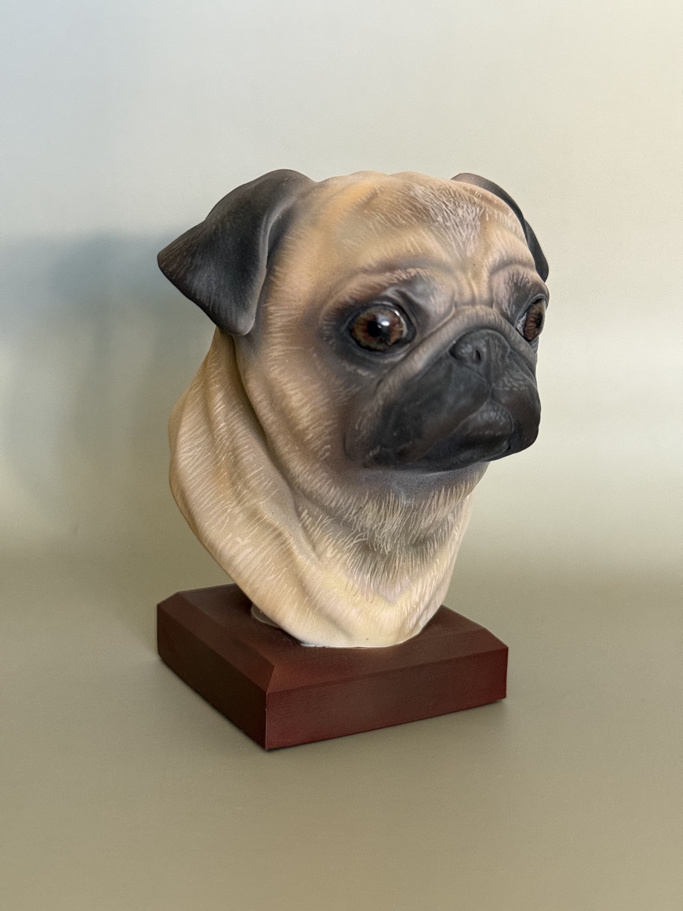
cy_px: 456
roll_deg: -2.0
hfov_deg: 30.3
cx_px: 342
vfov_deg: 39.7
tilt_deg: -14.1
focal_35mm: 48
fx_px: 1263
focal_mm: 6.76
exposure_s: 1/40
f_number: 1.78
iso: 500
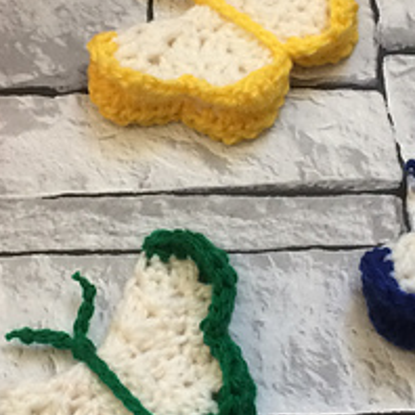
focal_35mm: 83
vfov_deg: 20.8
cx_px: 161
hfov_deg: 20.9
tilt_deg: -65.9
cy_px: 145
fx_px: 1126
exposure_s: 1/33
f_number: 2.2
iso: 80
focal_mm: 4.15
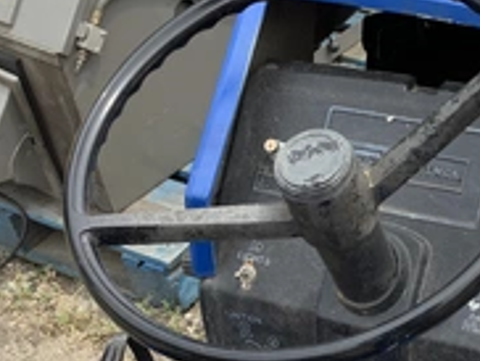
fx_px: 944
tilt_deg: -45.6
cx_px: 417
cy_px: 319
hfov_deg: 27.6
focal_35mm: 68
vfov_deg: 21.2
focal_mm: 3.3
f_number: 2.4
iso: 25
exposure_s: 1/433
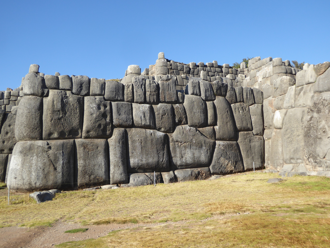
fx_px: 343
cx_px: 165
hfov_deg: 51.4
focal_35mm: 36
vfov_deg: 39.7
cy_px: 124
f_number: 3.7
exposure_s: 1/400
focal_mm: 6.3
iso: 80
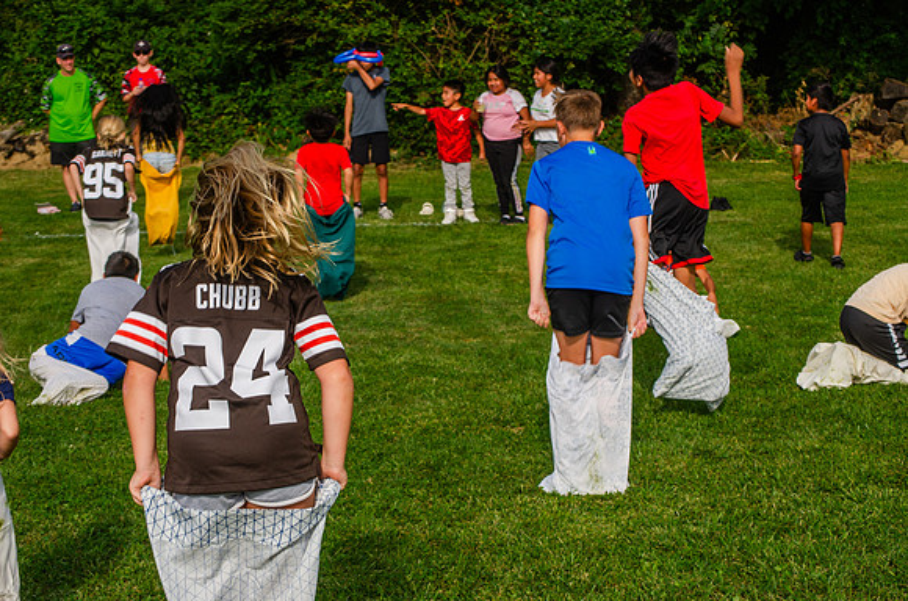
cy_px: 300
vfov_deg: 16.5
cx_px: 454
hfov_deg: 24.7
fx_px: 2076
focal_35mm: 82
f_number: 8
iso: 100
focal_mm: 55
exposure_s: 1/250
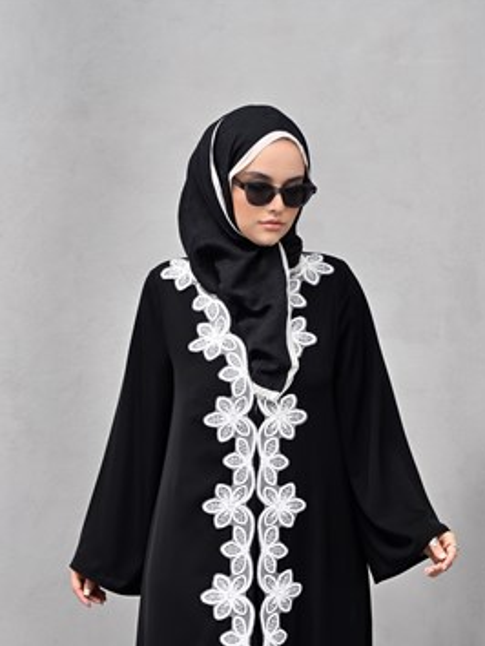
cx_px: 277
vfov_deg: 23.1
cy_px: 537
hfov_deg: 17.8
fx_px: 1549
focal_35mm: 83
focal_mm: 34
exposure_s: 1/100
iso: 400
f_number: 5
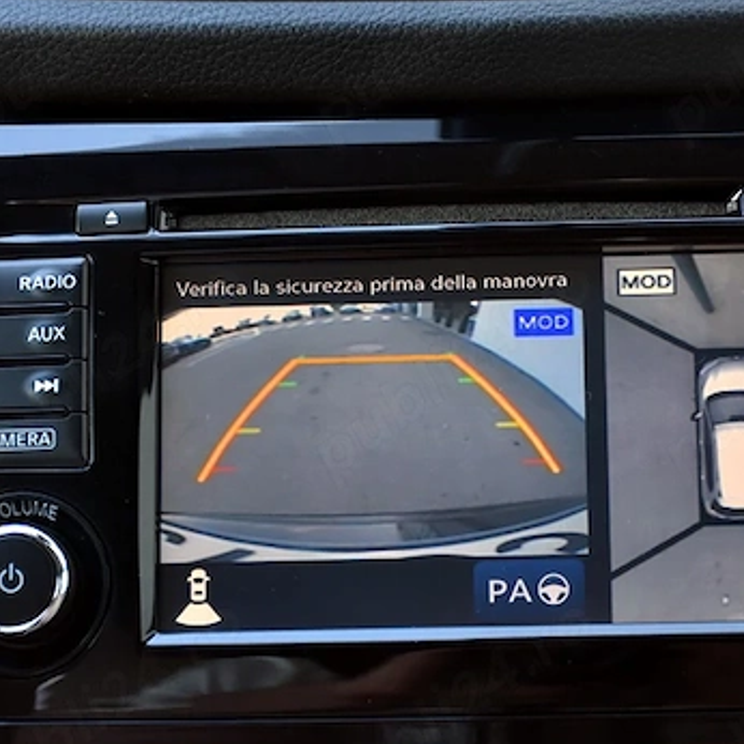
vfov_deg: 16.4
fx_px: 2578
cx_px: 507
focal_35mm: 106
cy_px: 320
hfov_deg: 16.4
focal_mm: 48
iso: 800
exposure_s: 1/60
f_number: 4.5
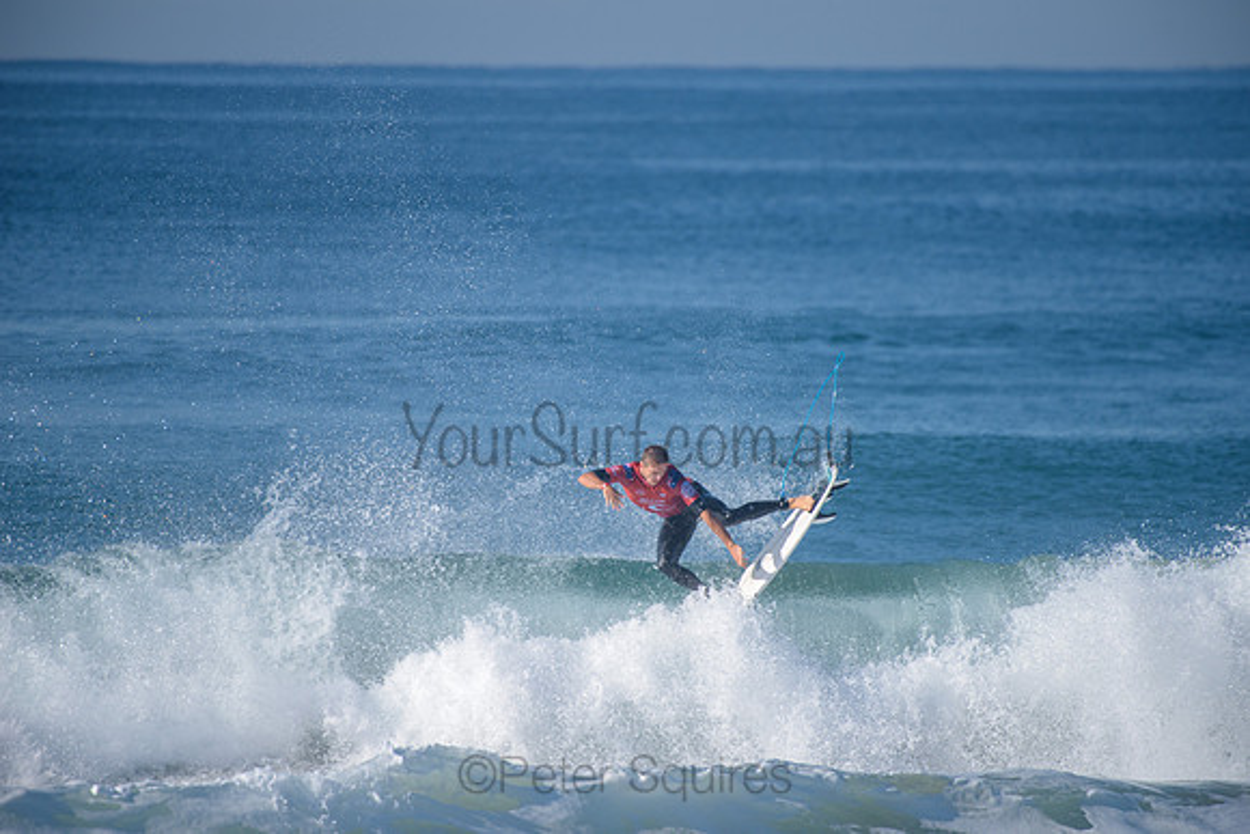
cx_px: 625
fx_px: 17364
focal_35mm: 500
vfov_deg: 2.8
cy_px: 417
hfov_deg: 4.1
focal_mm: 500
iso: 250
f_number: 5.6
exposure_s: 1/2000
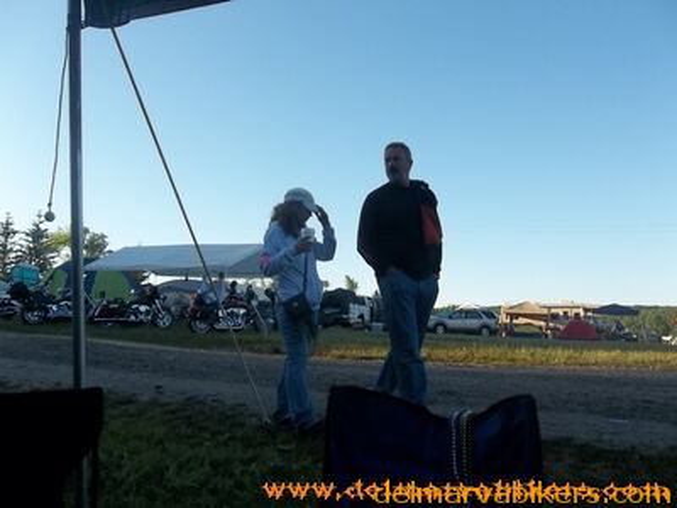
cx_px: 338
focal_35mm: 27
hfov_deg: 65.3
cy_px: 254
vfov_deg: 51.4
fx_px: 528
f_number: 3.5
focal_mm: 4.9
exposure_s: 1/400
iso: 80
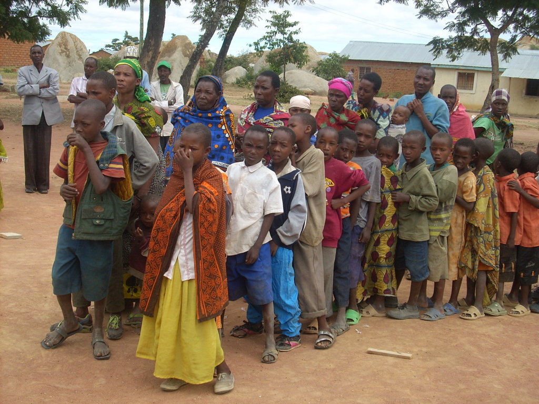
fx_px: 841
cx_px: 270
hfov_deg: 35.5
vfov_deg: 27.0
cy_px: 202
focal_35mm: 54
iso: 64
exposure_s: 1/439
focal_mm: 9
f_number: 3.4
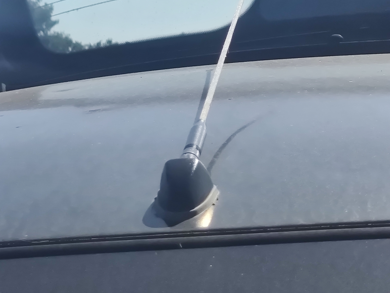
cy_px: 149
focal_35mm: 89
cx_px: 193
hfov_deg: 22.0
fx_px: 1003
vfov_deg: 16.6
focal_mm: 6.26
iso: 100
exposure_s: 1/1063
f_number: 2.2
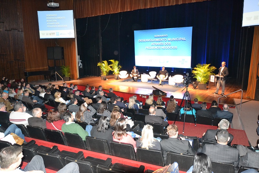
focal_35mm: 27
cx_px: 130
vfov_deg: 47.9
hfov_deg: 67.4
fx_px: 194
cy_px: 86
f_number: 4.2
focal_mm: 18
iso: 3200
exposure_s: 1/60
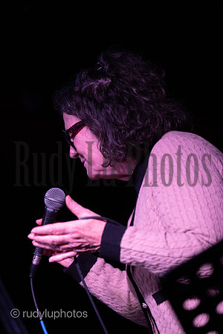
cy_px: 167
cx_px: 112
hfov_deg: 9.1
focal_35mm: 150
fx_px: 1394
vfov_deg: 13.7
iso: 3200
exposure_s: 1/1000
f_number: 2.8
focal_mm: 150
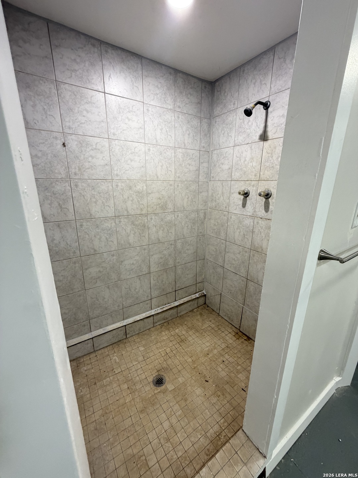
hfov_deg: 85.7
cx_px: 179
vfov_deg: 102.1
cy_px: 239
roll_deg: -1.2
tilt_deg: -16.0
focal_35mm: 14
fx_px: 193
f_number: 2.2
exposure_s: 1/80
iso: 320
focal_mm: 2.22
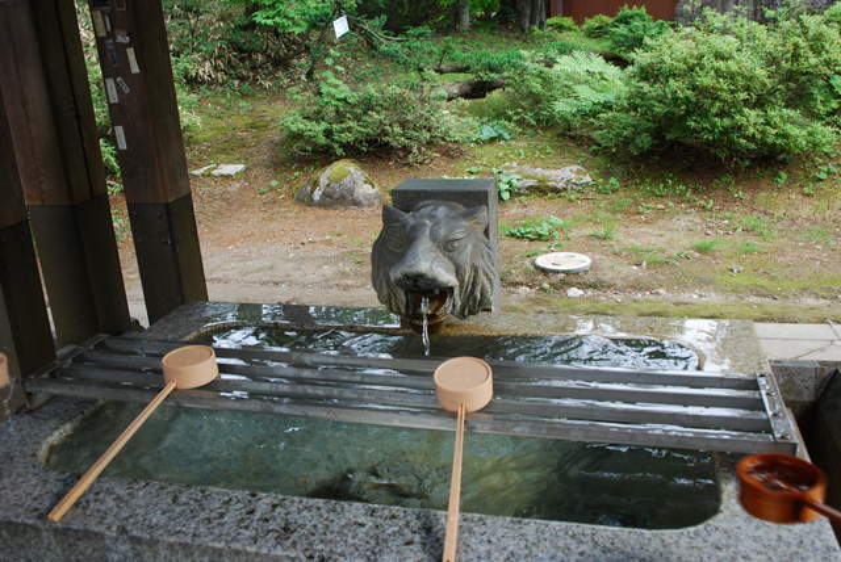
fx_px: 807
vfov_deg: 38.4
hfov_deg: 55.1
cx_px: 420
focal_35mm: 34
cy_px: 281
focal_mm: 23
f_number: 5
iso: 200
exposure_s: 1/60
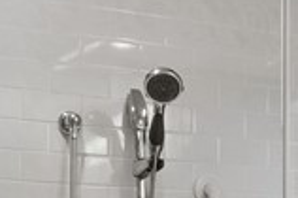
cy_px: 322
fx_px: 852
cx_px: 283
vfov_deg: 12.4
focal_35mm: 103
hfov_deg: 19.4
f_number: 8
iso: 200
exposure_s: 1/1.67
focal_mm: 10
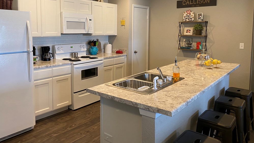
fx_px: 195
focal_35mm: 29
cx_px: 126
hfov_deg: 66.1
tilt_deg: -5.9
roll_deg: +0.5
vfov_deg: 39.7
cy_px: 47
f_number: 1.8
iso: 125
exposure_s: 1/60
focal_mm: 4.25
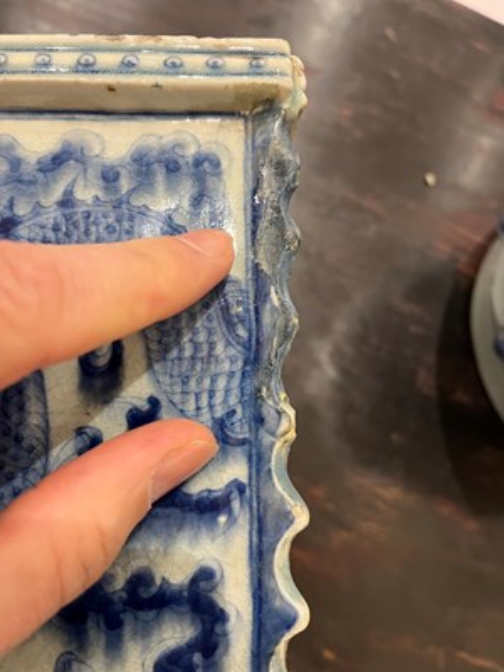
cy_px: 336
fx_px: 505
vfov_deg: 67.3
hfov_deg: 53.1
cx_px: 252
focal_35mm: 26
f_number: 1.6
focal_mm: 5.1
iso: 400
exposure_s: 1/60
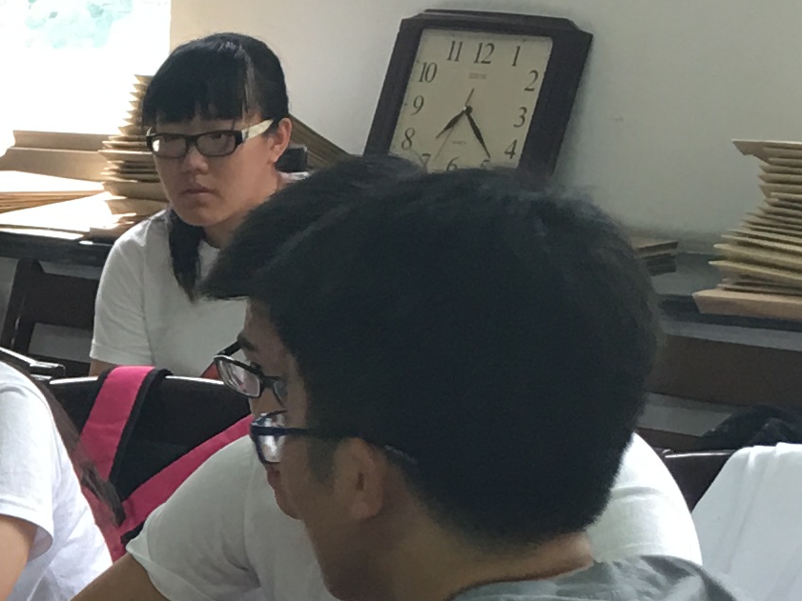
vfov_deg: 10.4
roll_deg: +1.0
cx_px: -520
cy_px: 864
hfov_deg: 13.1
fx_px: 3221
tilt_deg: -14.9
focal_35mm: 139
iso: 32
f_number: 2.2
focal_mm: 4.15
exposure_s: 1/17
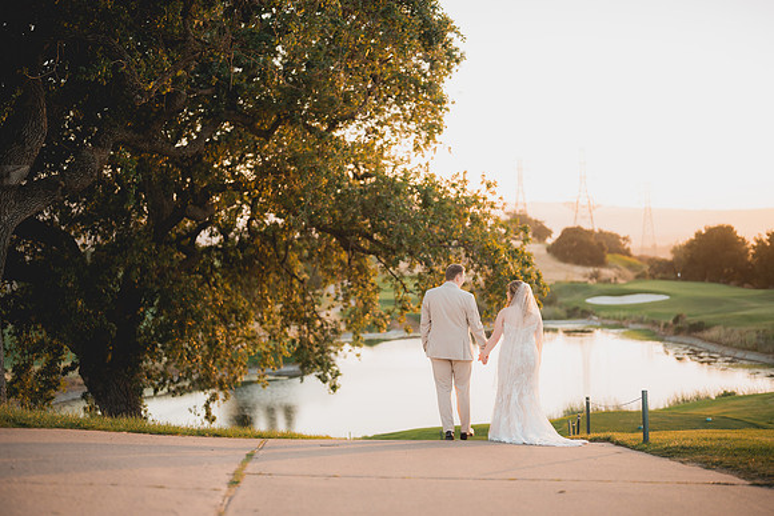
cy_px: 258
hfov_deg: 39.6
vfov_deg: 27.0
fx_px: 1075
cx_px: 387
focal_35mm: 50
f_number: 1.2
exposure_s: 1/400
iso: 125
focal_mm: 50
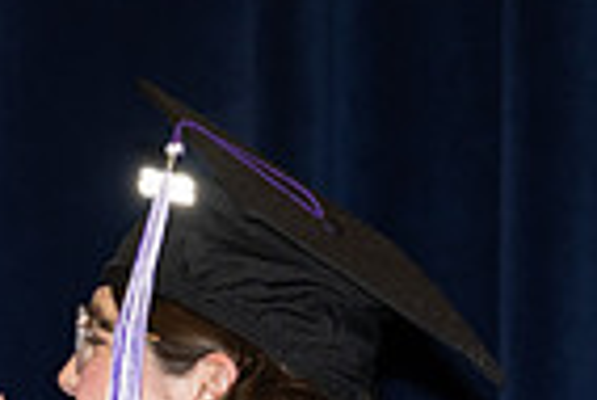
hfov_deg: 3.0
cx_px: -303
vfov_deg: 2.0
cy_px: 789
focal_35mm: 675
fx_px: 11205
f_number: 5.6
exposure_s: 1/160
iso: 1000
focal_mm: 165
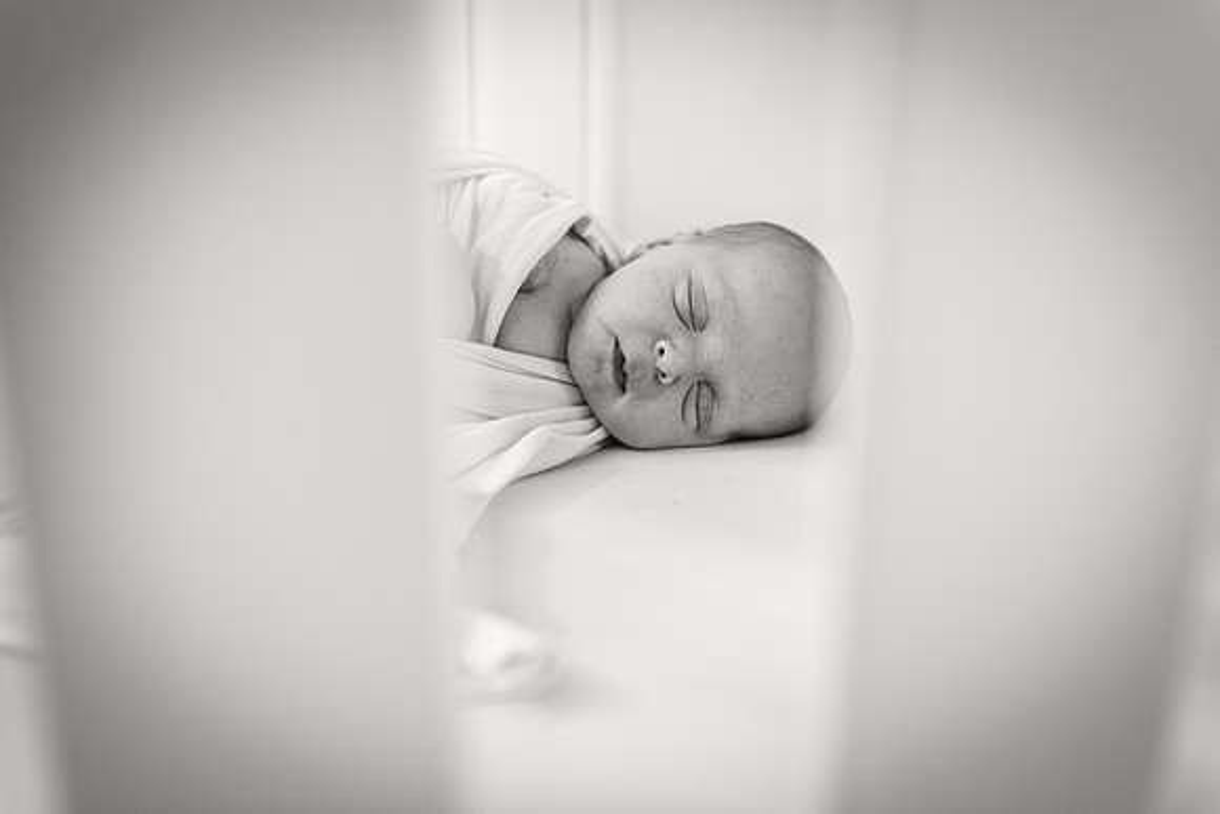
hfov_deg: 49.8
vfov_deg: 34.4
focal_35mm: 39
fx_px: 1316
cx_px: 610
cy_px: 407
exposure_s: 1/200
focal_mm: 38
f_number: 2.8
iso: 3200
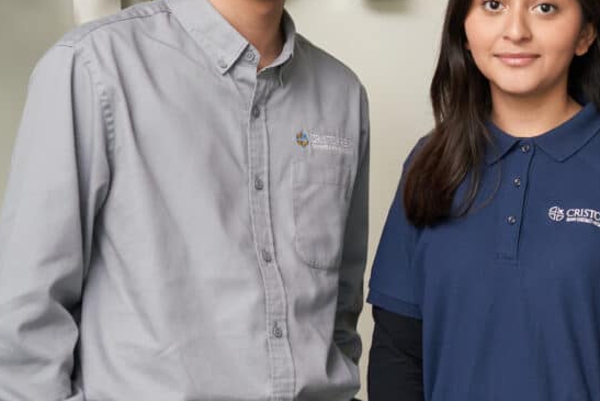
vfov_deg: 13.5
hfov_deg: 19.2
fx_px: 1684
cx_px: 695
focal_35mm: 101
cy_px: 103
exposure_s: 1/200
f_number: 3.5
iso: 400
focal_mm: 36
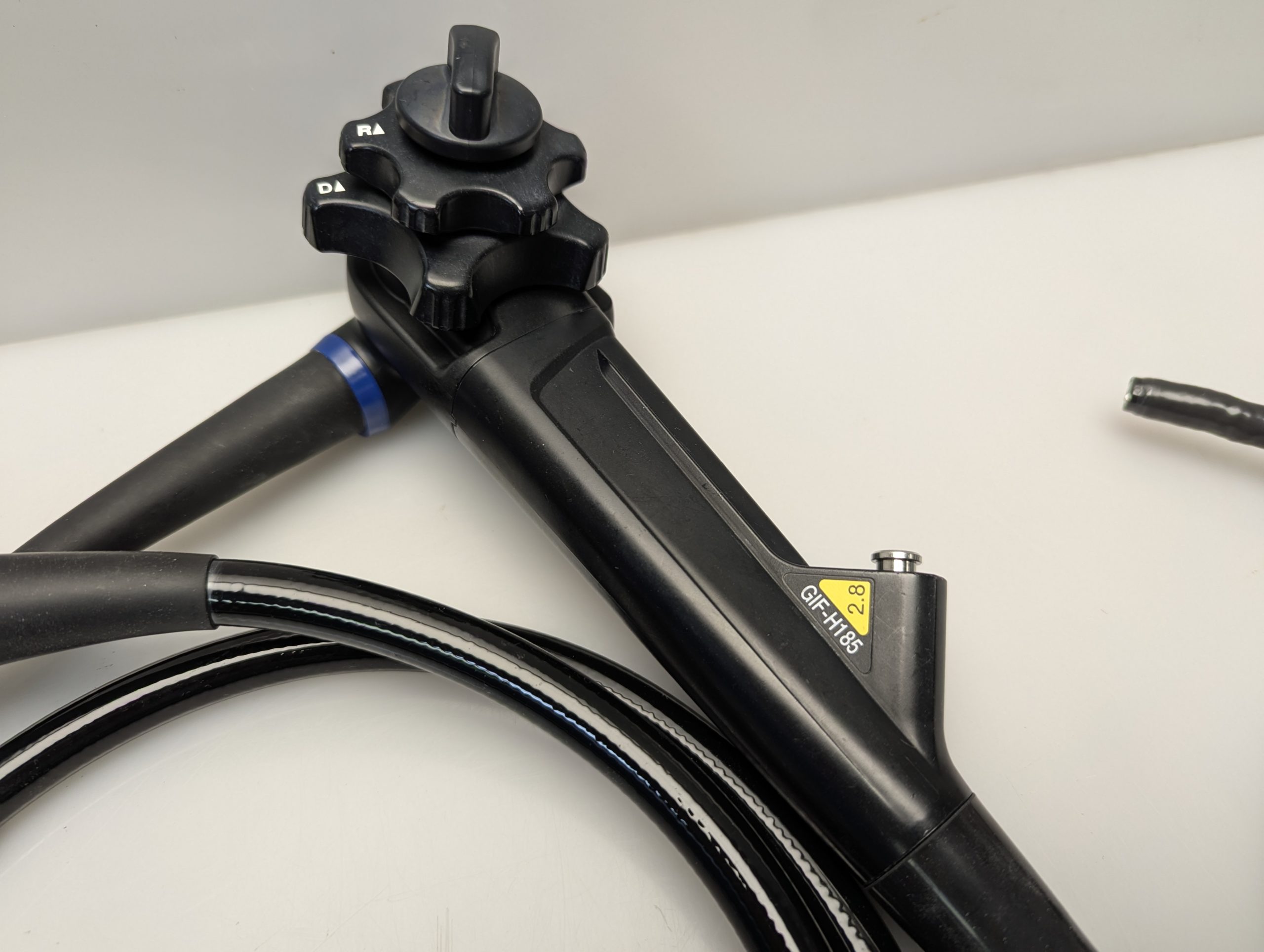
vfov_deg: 56.9
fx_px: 878
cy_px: 476
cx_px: 632
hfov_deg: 71.5
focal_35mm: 24
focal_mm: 6.81
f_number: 1.85
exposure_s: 1/50
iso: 71
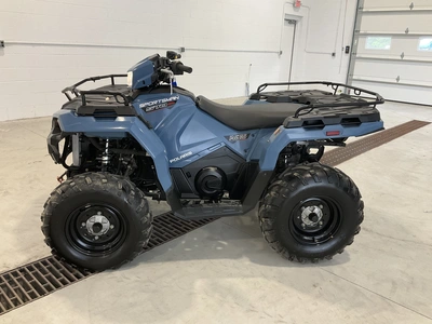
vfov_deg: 48.2
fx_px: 362
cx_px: 216
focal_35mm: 29
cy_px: 162
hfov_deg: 61.7
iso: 64
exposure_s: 1/110
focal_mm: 3
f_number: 1.8
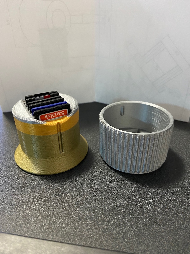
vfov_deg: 67.3
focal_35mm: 26
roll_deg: +1.4
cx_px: 95
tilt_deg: -31.3
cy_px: 127
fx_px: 190
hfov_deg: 53.1
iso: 500
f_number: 1.8
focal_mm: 4.25
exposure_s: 1/33
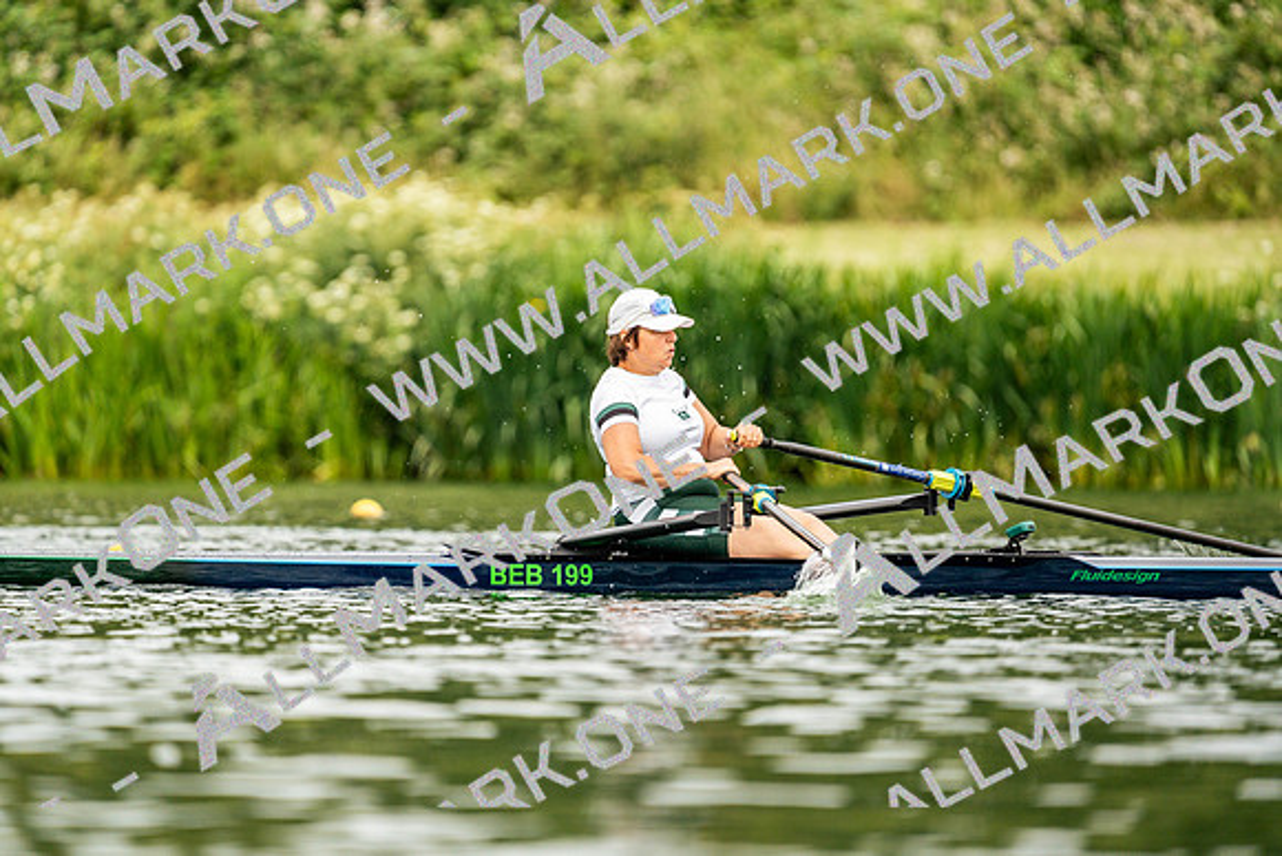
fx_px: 21371
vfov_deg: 2.3
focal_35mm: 600
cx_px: 641
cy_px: 428
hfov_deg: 3.4
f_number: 6.3
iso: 640
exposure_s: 1/2000
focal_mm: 600
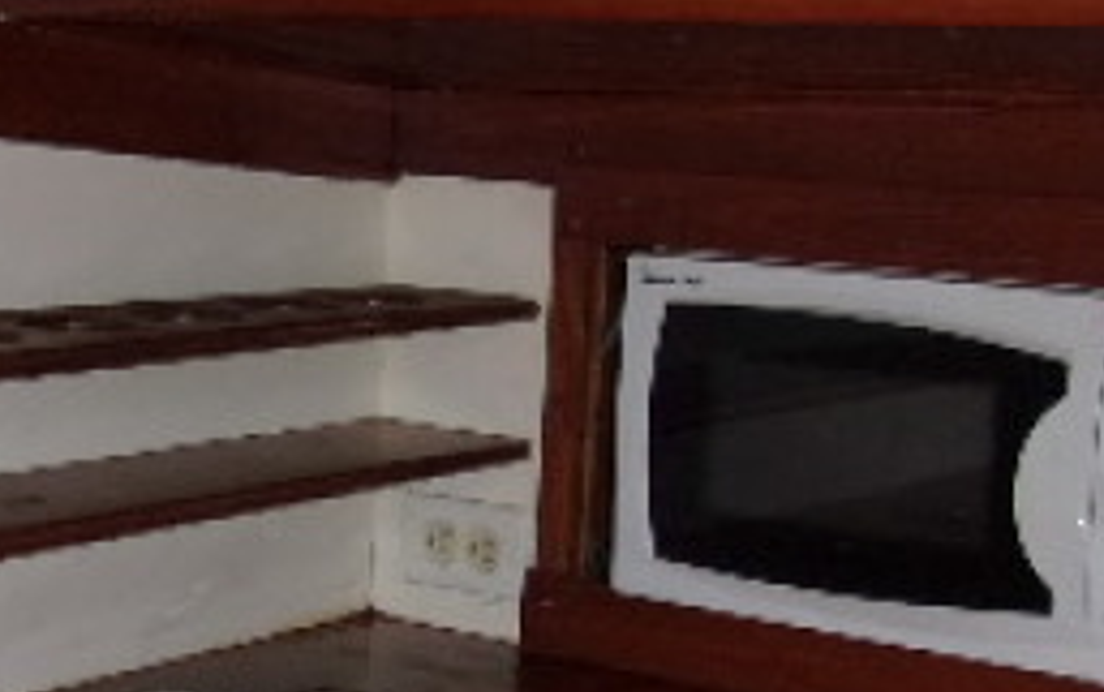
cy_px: 456
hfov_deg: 23.2
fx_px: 2680
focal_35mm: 89
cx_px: 391
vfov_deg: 14.7
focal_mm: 4.9
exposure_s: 1/34
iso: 200
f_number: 3
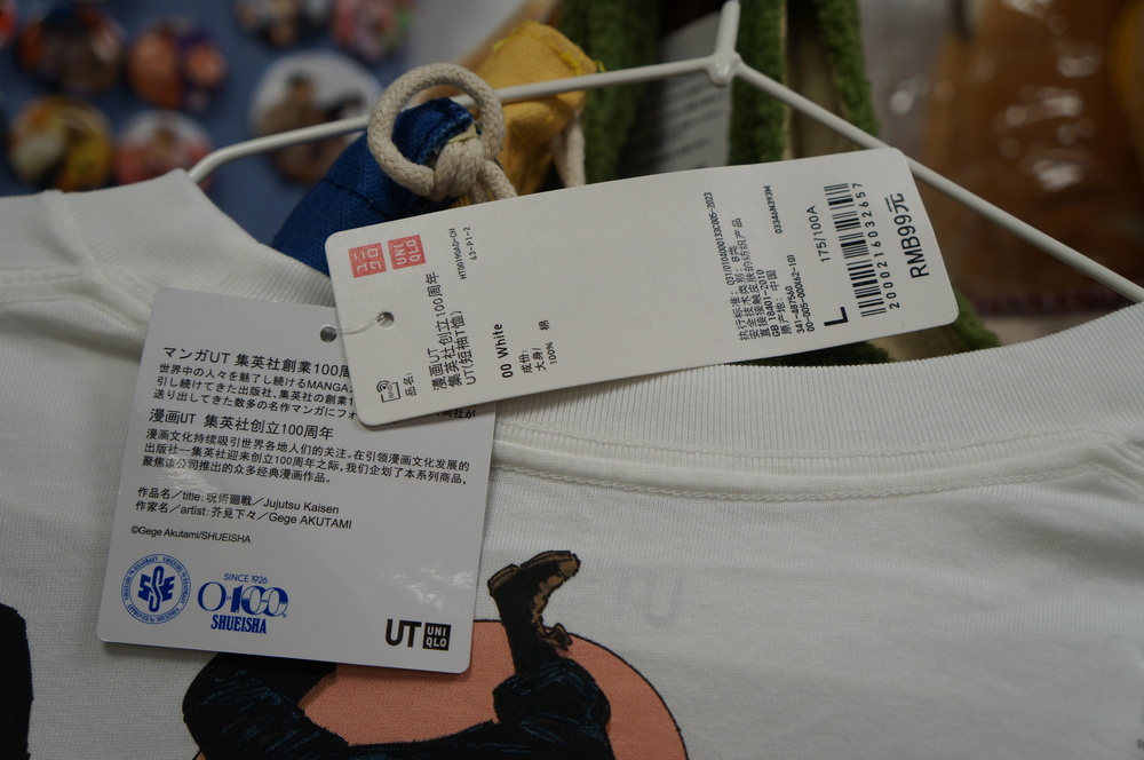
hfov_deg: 46.5
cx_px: 572
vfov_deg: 31.8
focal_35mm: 42
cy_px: 380
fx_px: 1333
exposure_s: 1/60
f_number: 4
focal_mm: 28
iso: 320
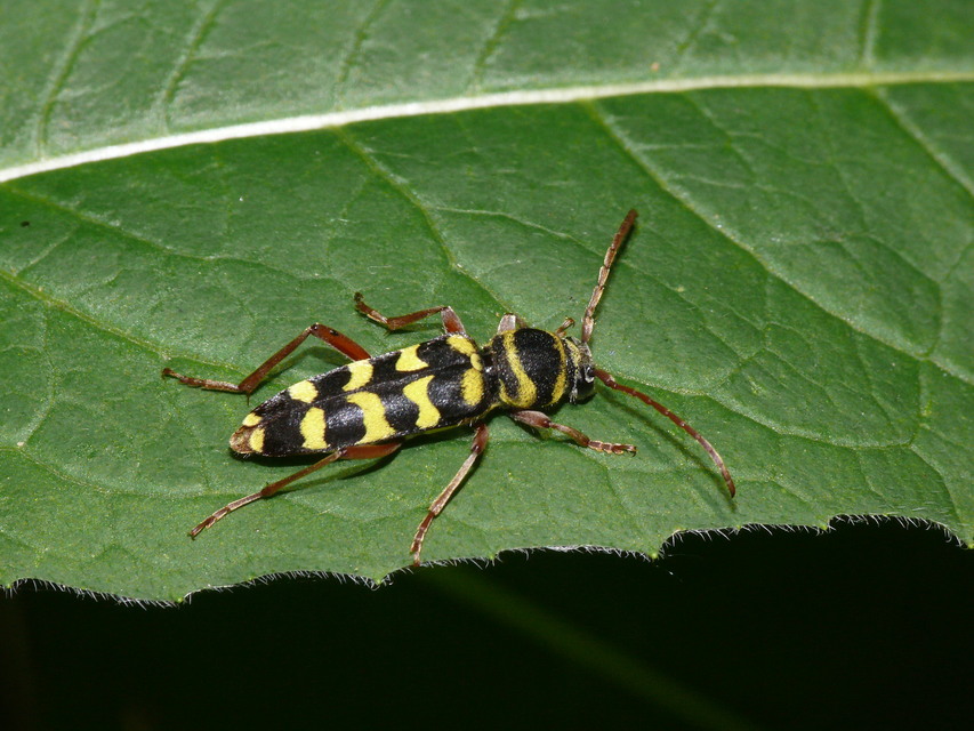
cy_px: 366
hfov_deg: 9.6
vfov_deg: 7.2
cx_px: 487
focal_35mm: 206
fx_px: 5797
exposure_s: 1/640
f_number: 10
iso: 200
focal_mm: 43.6
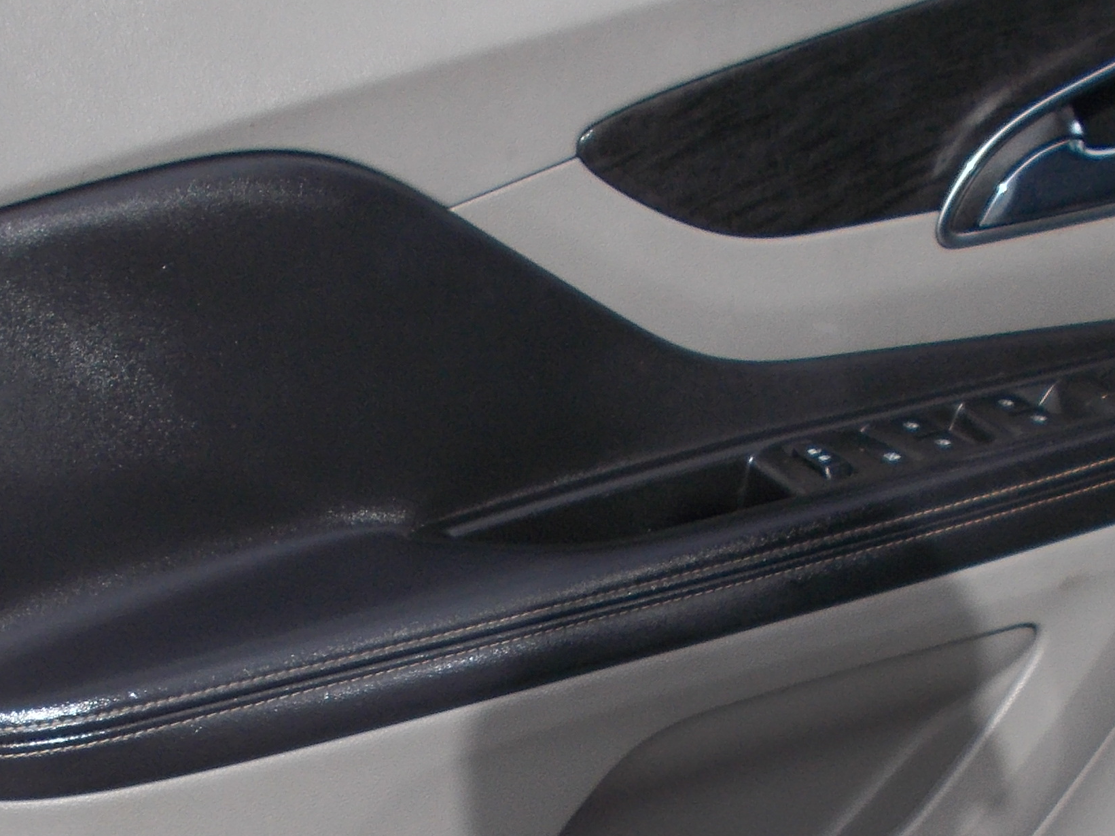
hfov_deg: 26.7
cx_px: 607
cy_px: 818
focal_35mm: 73
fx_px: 2352
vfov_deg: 19.6
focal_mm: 4.6
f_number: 8
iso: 80
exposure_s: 1/125
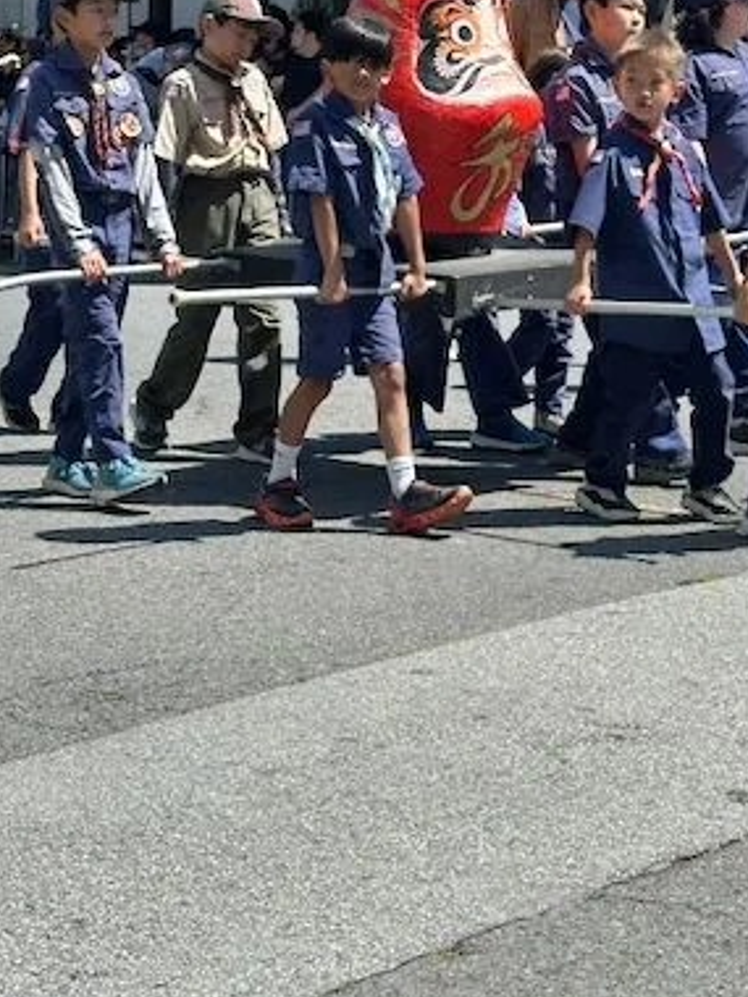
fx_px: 2910
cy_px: 113
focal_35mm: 101
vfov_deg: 19.1
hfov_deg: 14.6
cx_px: 596
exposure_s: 1/2809
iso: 64
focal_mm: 6.86
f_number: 1.78
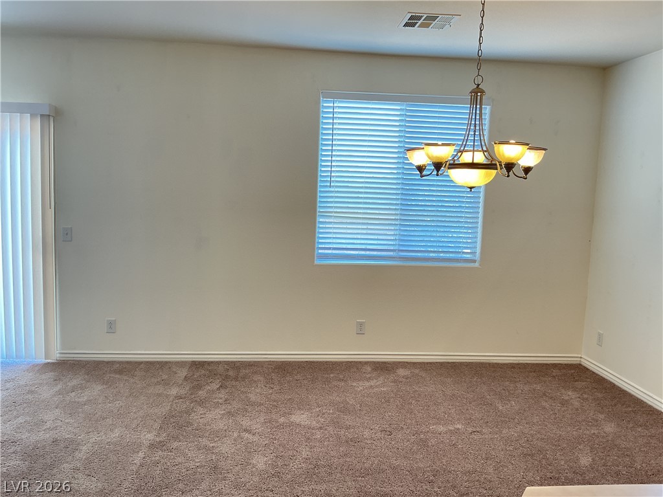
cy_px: 248
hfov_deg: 61.7
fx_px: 555
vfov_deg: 48.2
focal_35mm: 29
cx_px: 332
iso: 80
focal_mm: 3
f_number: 1.8
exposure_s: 1/60
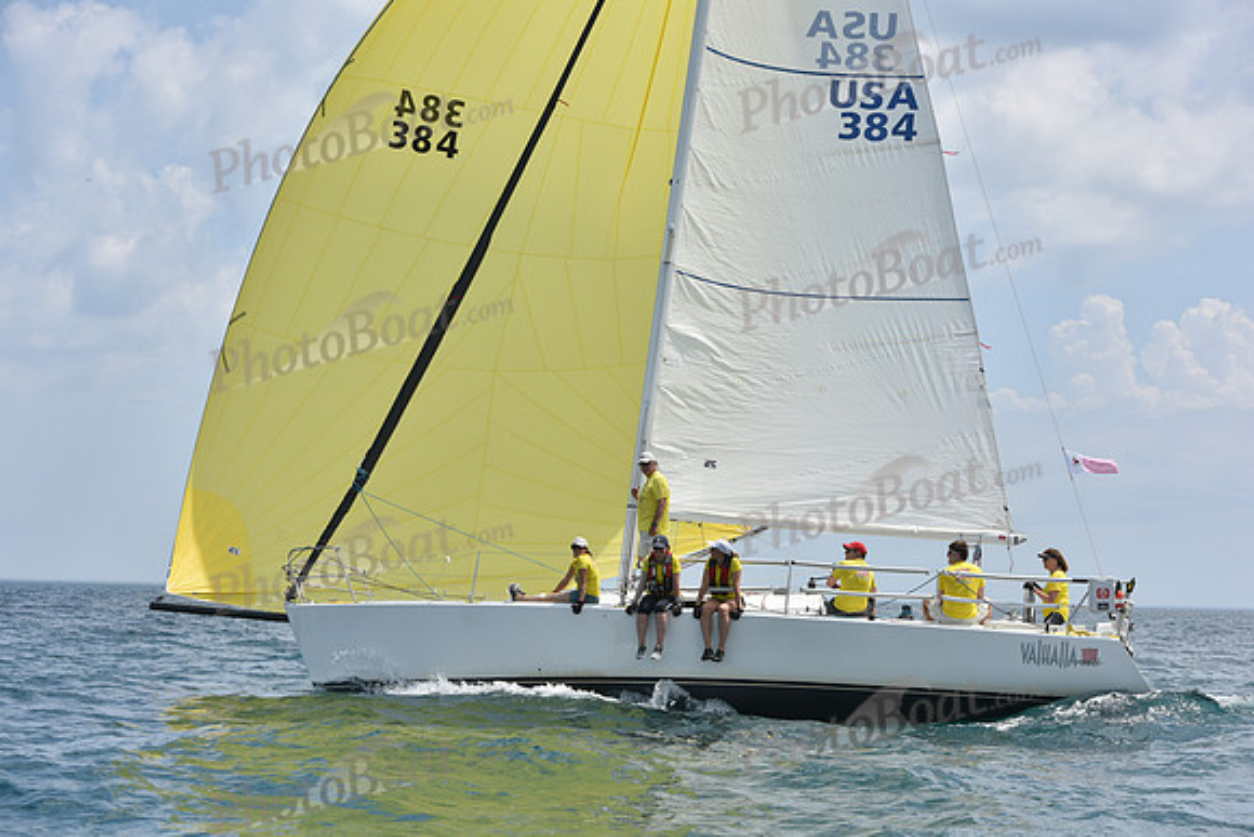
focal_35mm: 70
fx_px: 2439
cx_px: 627
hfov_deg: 28.8
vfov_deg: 19.5
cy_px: 418
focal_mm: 70
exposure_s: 1/1250
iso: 250
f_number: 7.1
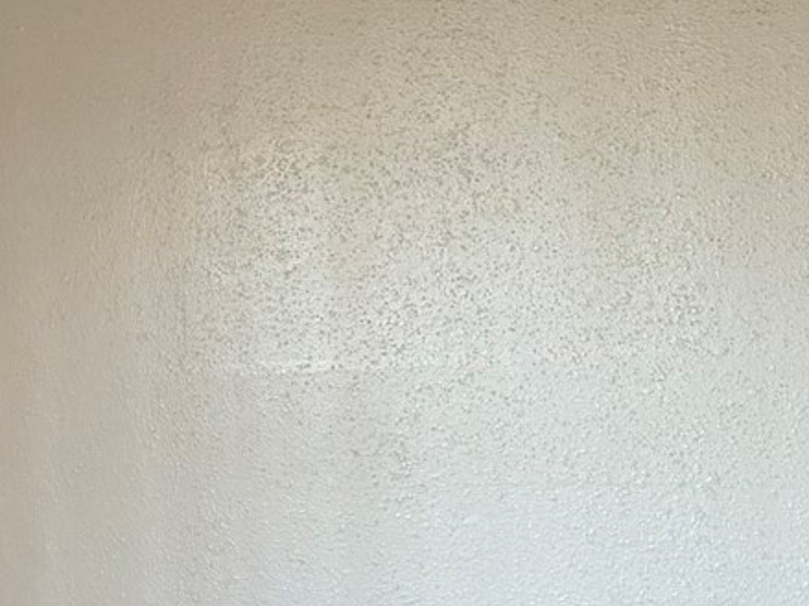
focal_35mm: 112
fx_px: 2617
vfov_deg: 13.1
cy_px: 519
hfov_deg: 16.2
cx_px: -369
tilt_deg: -3.9
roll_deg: +3.7
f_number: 1.78
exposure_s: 1/66
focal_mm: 6.76
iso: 200
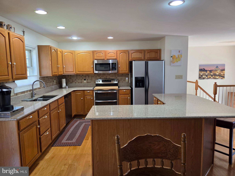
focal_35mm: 23
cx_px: 118
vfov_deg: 58.9
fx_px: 156
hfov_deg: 73.9
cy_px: 88
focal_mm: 5.4
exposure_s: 1/120
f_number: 1.8
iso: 250
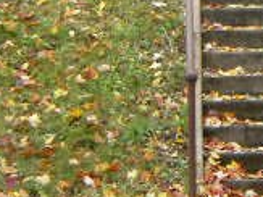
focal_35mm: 232
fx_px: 1761
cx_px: 365
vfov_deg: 6.4
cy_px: -13
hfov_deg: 8.4
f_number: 3.9
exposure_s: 1/200
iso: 400
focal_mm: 10.5
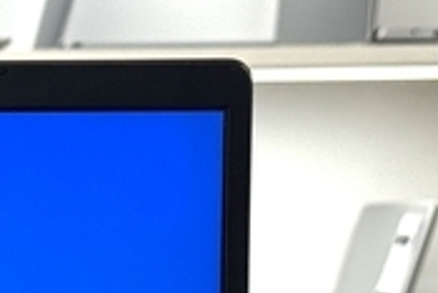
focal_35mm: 228
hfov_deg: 8.6
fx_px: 2776
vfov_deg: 6.0
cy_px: 473
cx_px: -363
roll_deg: +1.0
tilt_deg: -5.1
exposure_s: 1/171
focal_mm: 6.76
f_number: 1.78
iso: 50
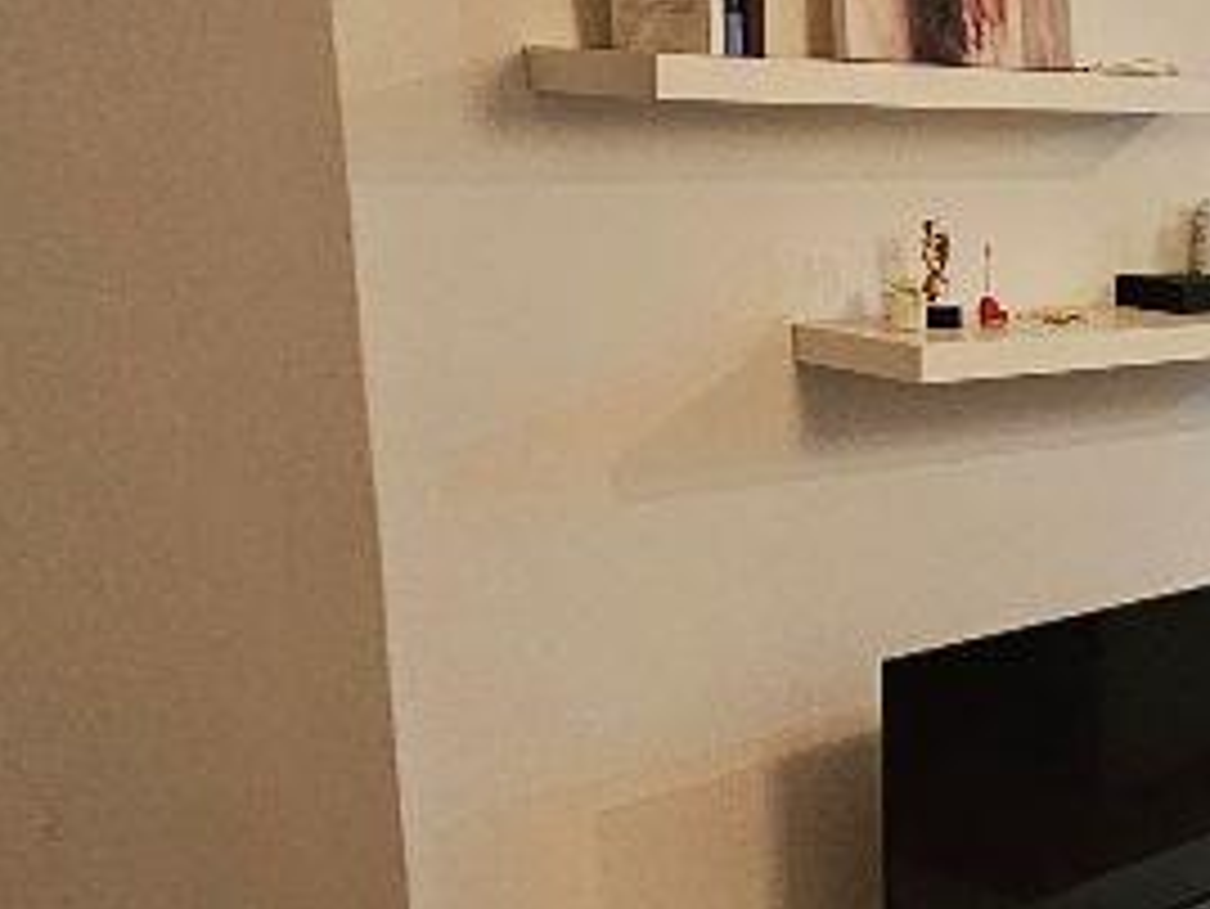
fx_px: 2028
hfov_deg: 28.7
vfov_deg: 24.9
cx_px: 1466
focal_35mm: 58
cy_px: 711
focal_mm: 2.2
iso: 320
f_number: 2.2
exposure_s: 1/50
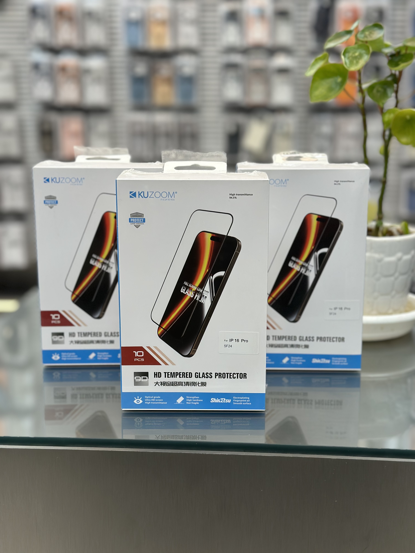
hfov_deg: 30.3
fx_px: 767
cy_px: 276
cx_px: 208
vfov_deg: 39.7
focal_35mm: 48
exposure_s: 1/694
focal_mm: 6.86
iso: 80
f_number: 1.78
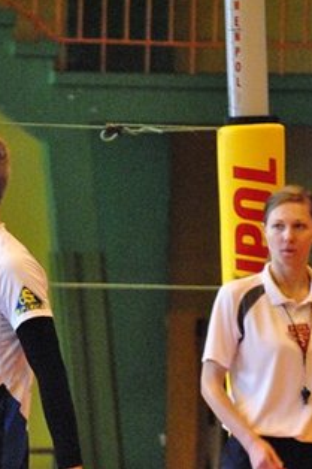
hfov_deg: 3.5
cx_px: -6
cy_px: 283
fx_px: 5063
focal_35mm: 389
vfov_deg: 5.3
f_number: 5.6
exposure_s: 1/125
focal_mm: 125
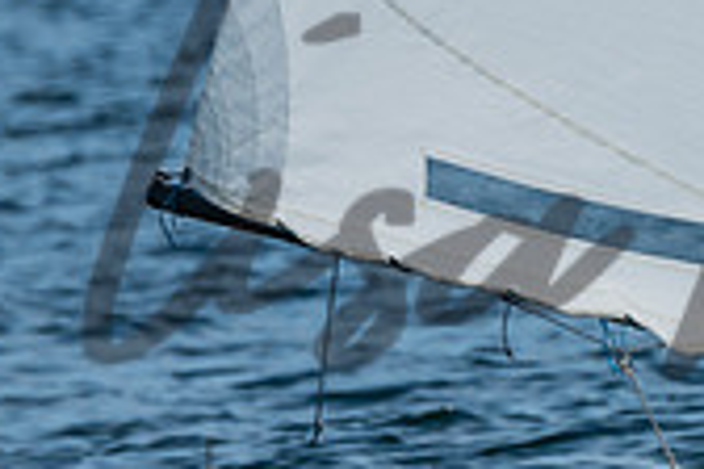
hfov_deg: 1.7
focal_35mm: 1246
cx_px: 1018
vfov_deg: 1.1
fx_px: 24364
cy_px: 186
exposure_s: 1/500
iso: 100
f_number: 8
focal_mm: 360
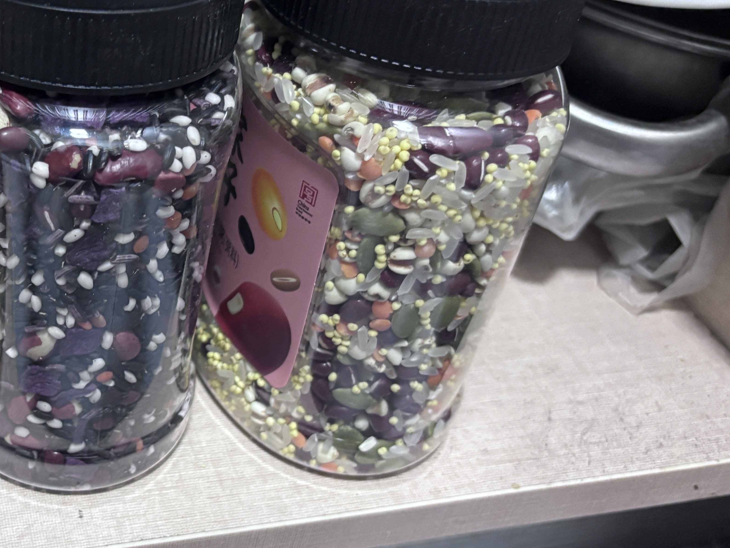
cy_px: 232
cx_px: 100
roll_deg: -3.8
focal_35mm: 47
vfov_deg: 30.8
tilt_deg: -38.3
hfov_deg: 38.2
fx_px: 991
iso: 640
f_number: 1.6
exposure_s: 1/40
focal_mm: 5.96
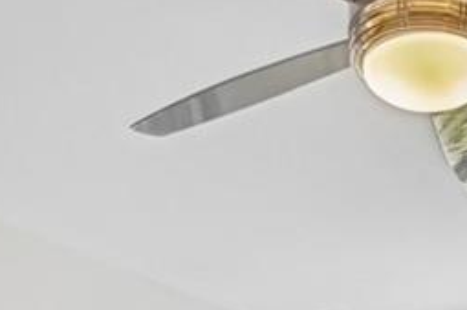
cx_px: 443
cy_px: 645
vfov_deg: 13.1
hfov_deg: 22.5
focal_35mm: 88
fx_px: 1139
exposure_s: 1/50
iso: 400
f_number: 8
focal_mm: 14
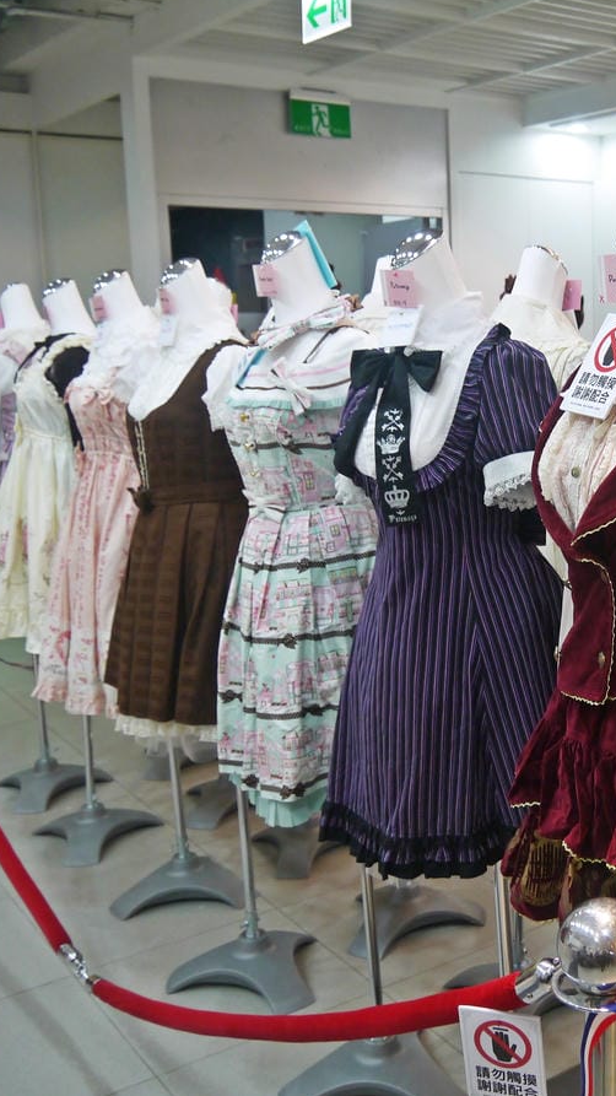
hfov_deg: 27.7
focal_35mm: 41
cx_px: 582
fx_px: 1191
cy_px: 546
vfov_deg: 49.4
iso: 500
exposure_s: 1/60
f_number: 3.5
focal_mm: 14
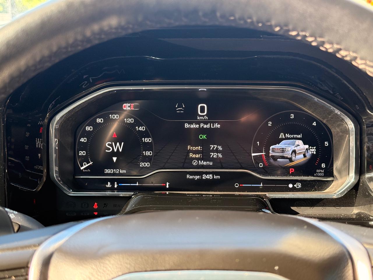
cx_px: 186
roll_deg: -0.6
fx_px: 517
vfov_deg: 30.3
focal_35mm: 48
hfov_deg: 39.7
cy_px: 140
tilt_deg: -12.2
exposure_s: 1/125
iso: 200
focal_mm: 6.76
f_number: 1.78
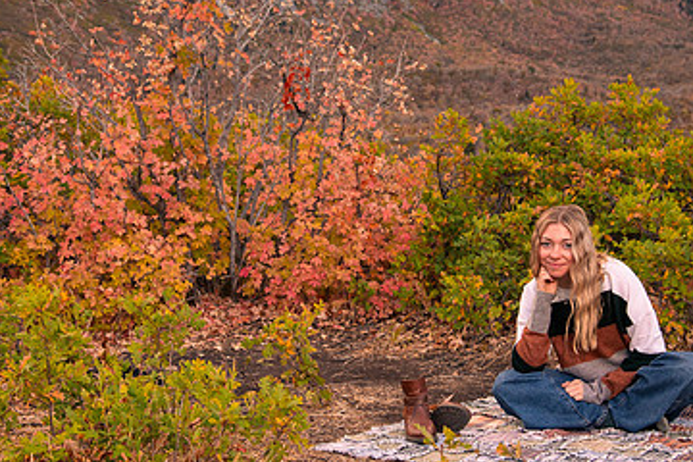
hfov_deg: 27.3
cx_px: 360
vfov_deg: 18.4
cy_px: 208
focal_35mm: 74
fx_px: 1424
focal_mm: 46
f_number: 5.6
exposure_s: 1/400
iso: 1250
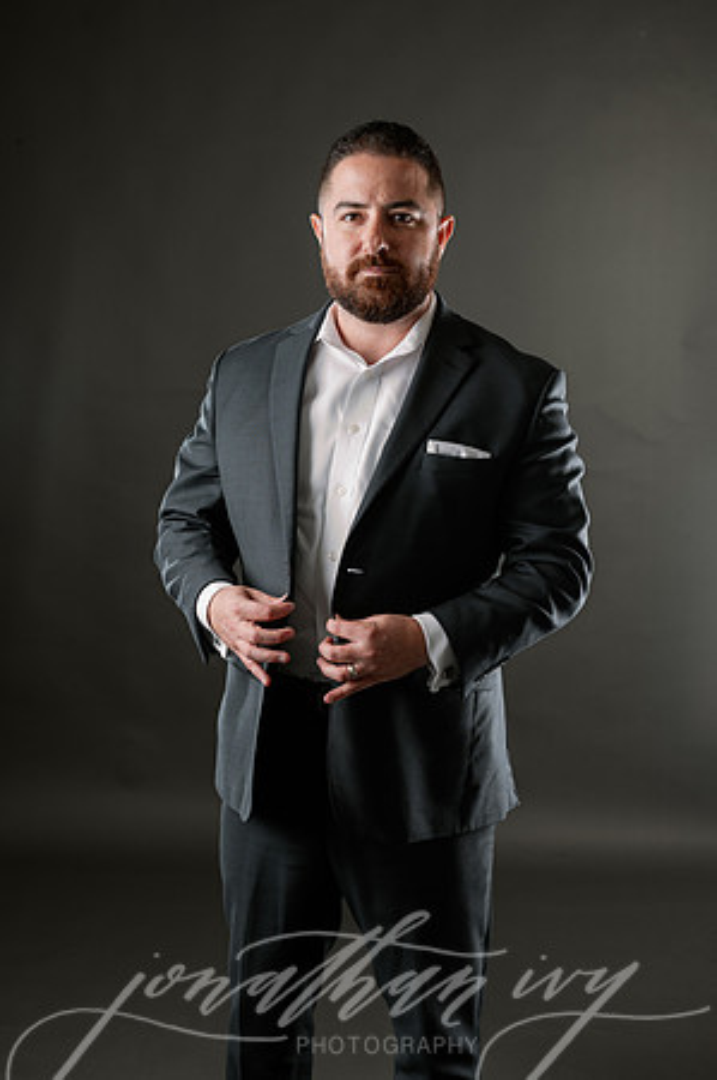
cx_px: 358
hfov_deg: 26.9
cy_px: 540
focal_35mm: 50
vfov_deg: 39.6
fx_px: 1497
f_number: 5
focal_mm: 50
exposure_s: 1/200
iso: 100
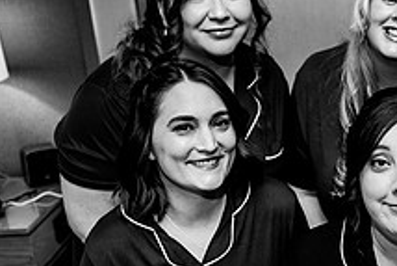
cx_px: 414
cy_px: 211
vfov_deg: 20.7
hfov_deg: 28.6
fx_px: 717
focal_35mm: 65
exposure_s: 1/60
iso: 200
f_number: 2.8
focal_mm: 24
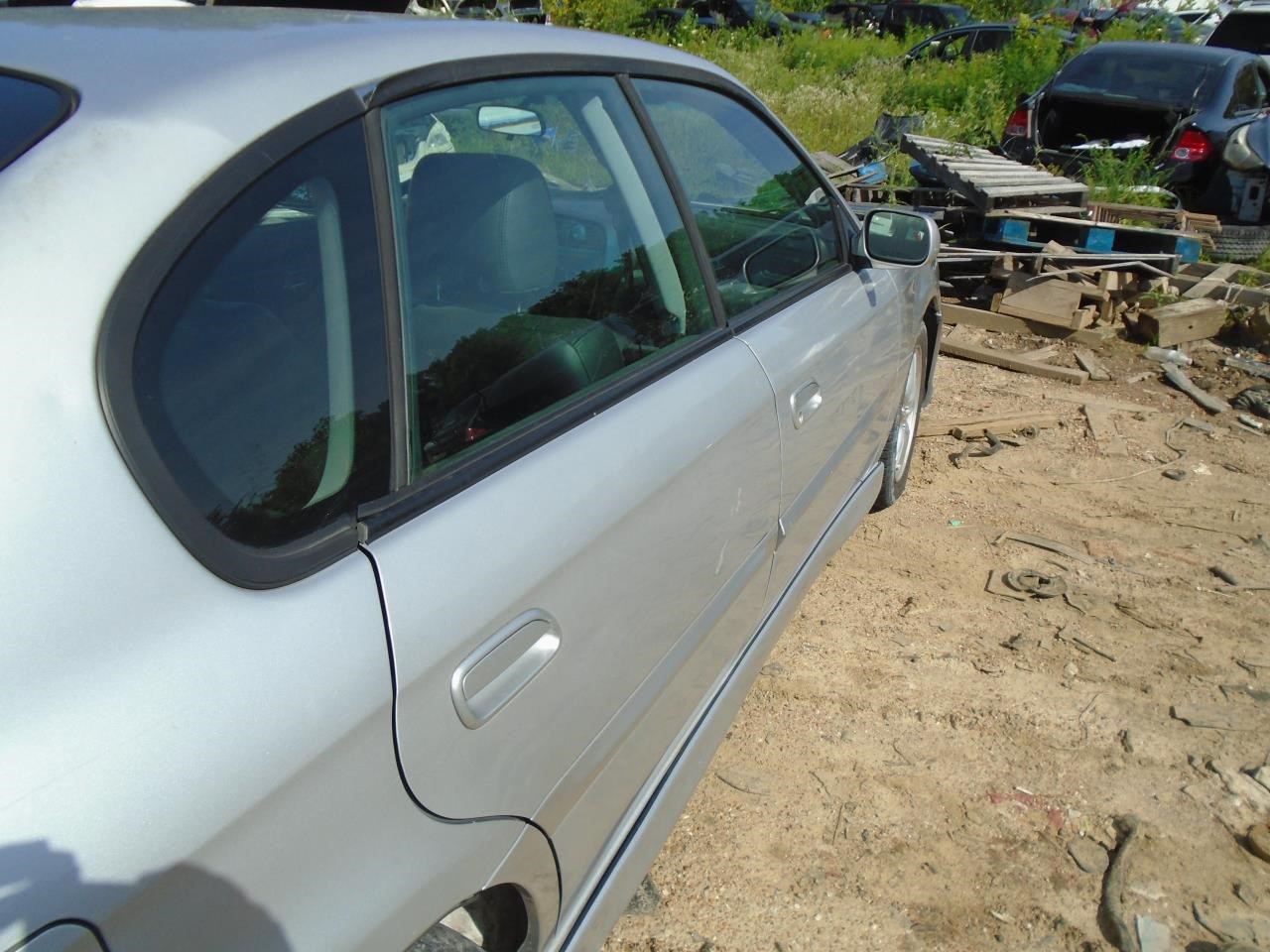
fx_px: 954
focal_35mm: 26
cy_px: 476
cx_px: 635
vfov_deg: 53.1
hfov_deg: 67.3
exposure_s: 1/200
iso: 100
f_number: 8
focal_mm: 4.6
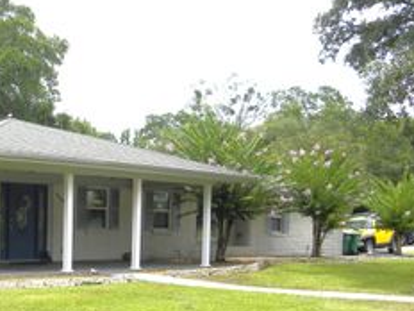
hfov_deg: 32.1
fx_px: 670
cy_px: 285
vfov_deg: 25.2
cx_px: 14
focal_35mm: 56
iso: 64
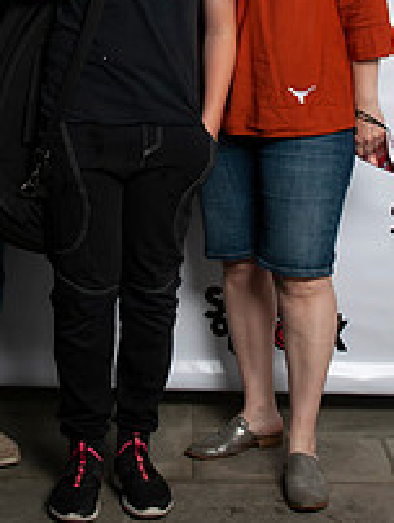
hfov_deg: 16.4
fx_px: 1363
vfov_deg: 21.2
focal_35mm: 90
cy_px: 47
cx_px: 141
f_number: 5.6
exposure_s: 1/160
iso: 100
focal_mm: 28
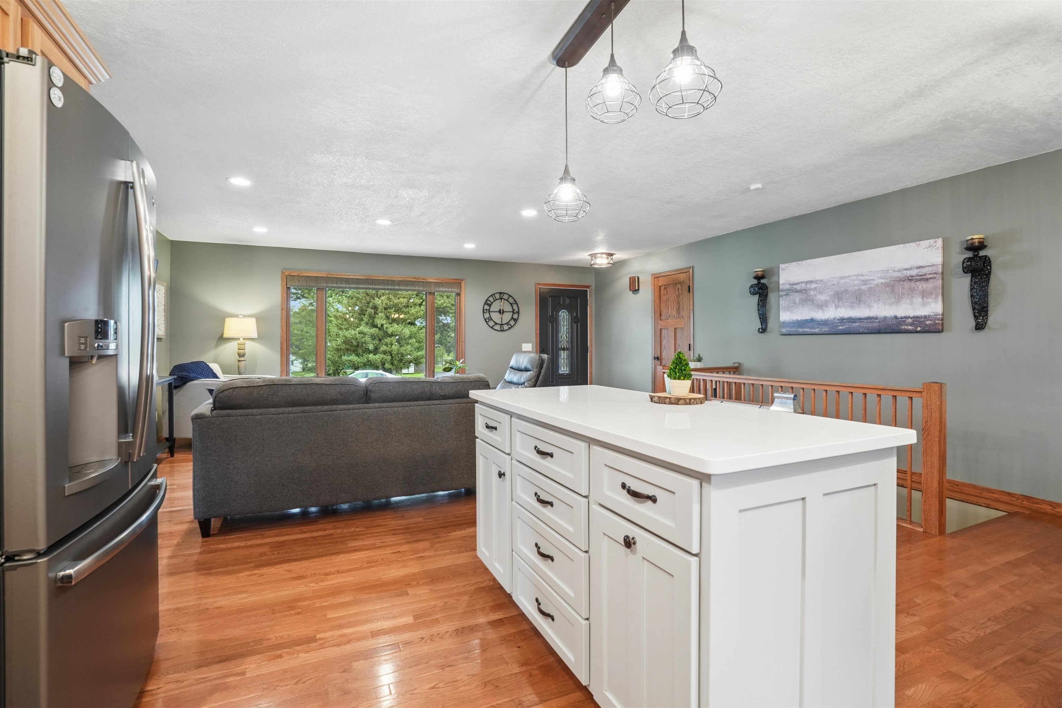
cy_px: 354
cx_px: 531
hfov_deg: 96.7
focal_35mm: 16
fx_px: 472
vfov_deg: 73.7
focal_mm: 16
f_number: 10
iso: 800
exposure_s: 1/5
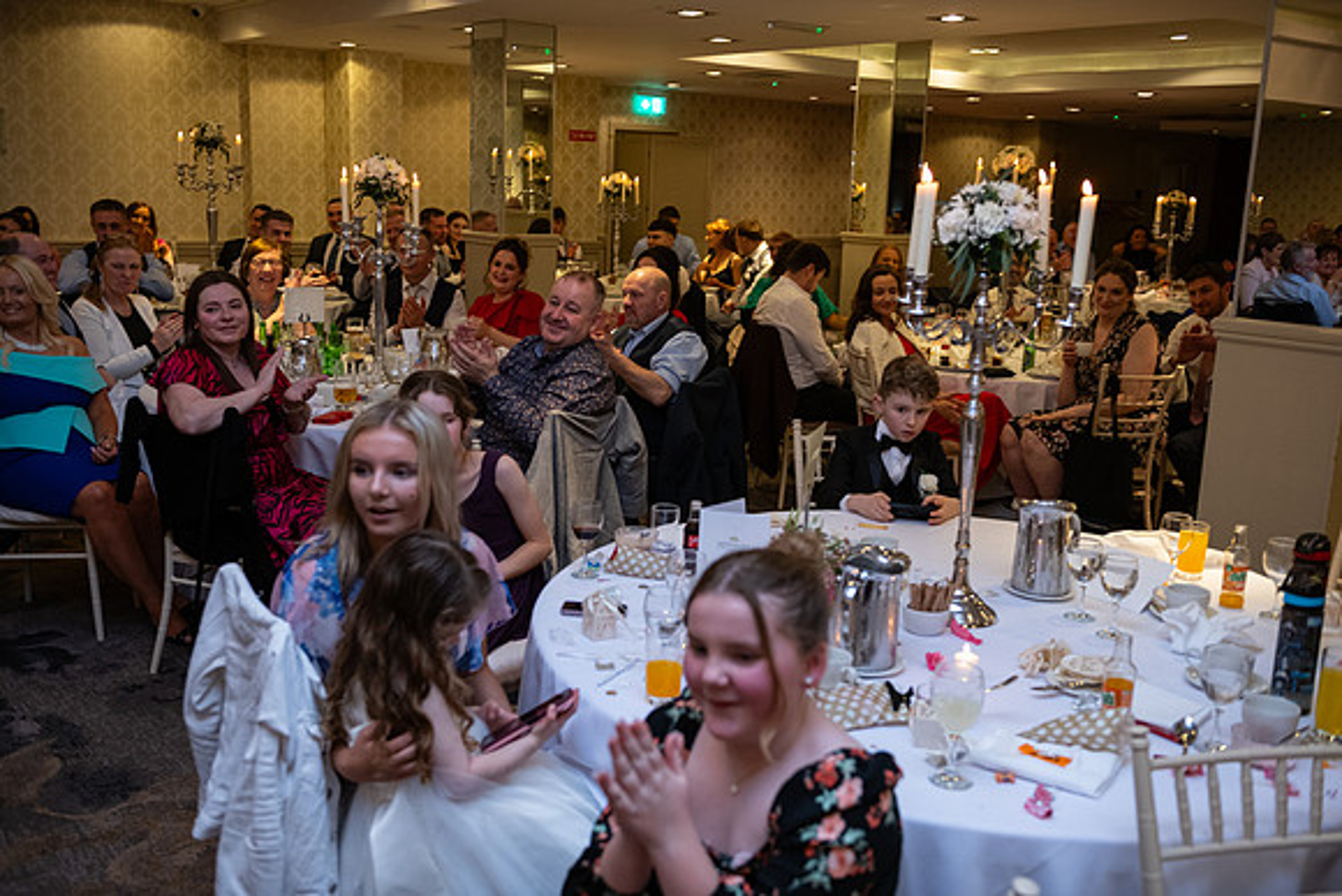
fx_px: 1305
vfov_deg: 37.9
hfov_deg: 54.4
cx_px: 671
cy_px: 448
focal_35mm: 35
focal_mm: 35
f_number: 3.5
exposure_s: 1/160
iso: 1000
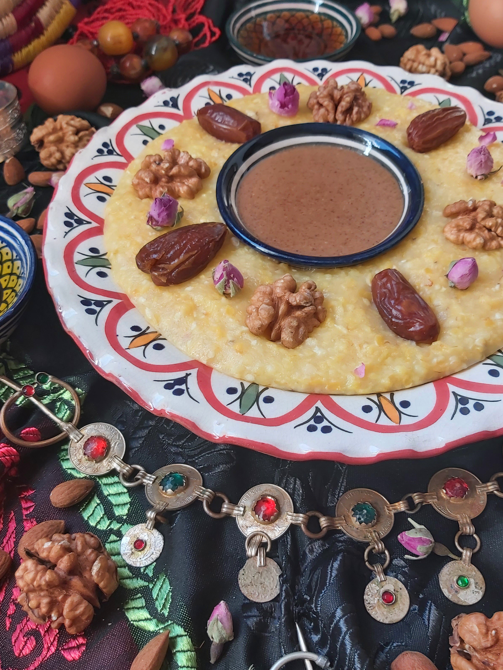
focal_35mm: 33
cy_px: 349
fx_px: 639
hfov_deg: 42.9
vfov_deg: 55.3
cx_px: 282
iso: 64
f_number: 1.7
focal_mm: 3.92
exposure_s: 1/100
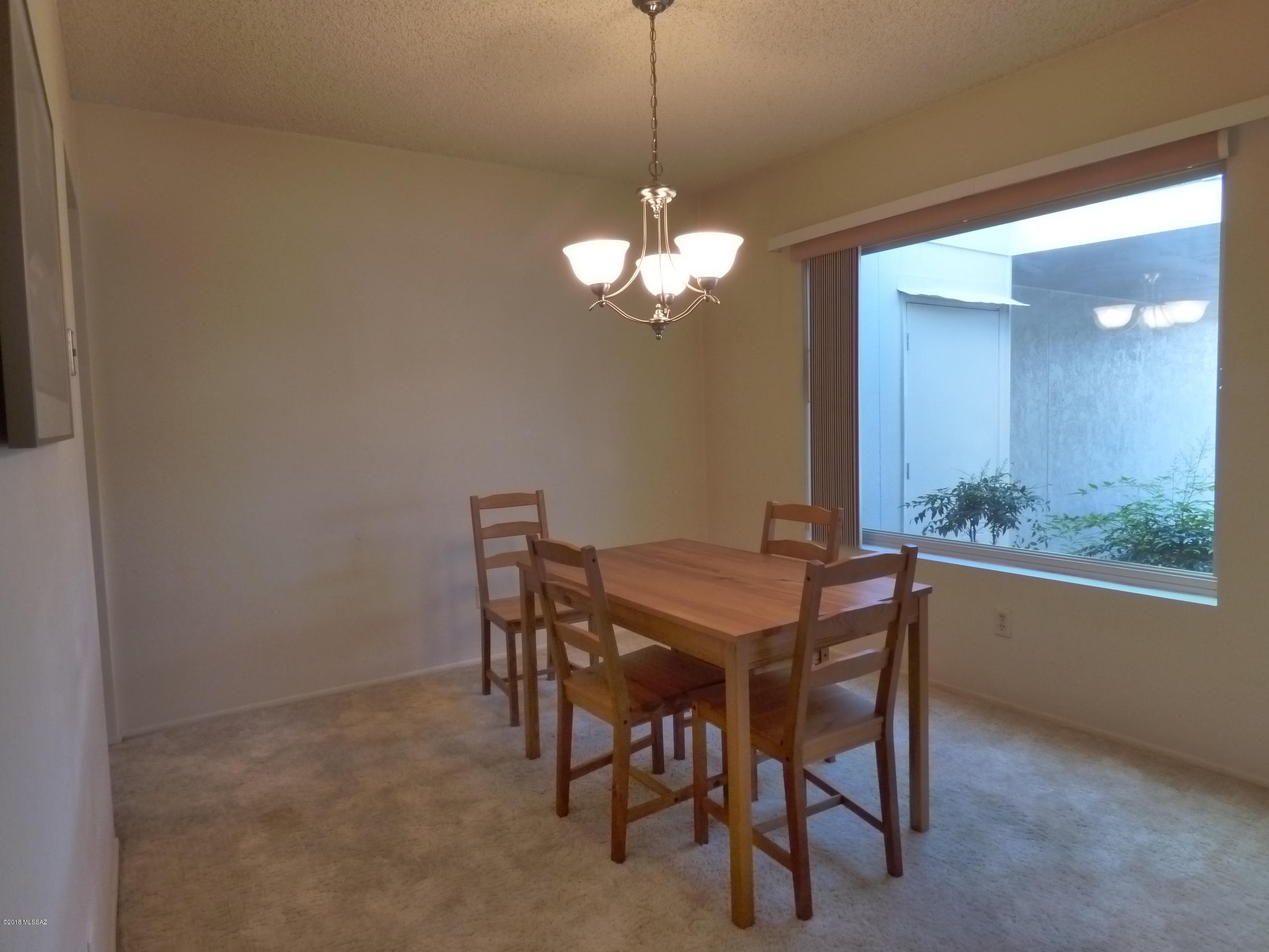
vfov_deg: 66.0
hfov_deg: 81.7
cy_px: 476
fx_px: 733
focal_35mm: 20
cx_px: 634
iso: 400
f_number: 5.6
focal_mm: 3.58
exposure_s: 1/10
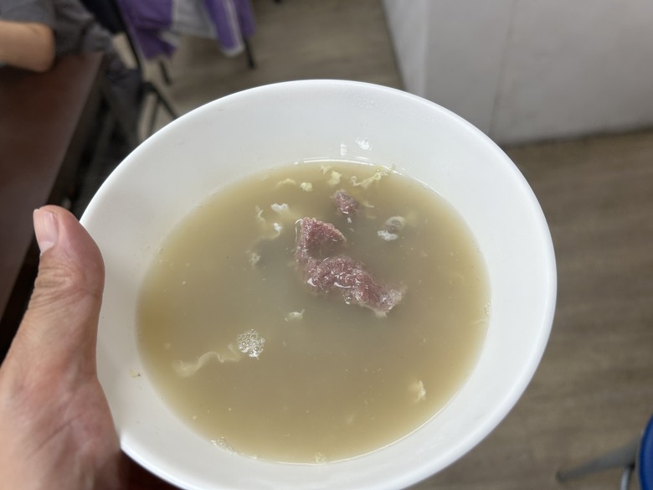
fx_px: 490
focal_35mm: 26
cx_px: 326
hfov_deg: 67.3
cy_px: 245
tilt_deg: -54.0
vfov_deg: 53.1
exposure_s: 1/120
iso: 40
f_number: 1.5
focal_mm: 5.7
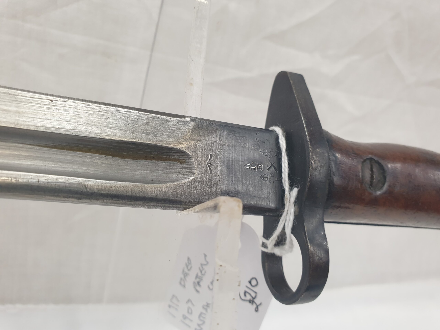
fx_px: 330
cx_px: 220
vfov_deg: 53.1
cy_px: 165
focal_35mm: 26
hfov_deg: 67.3
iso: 125
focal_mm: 4.3
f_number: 2.4
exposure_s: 1/100
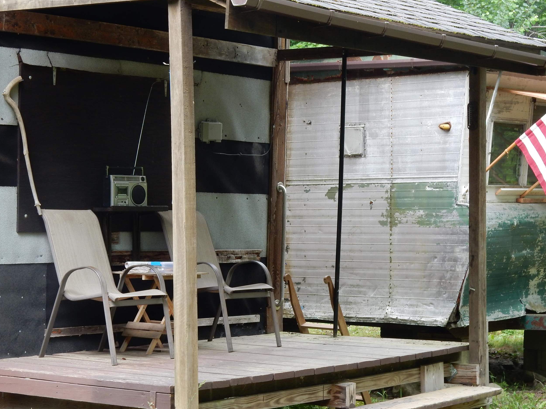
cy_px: 175
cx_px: 272
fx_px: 1372
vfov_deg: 17.0
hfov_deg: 22.5
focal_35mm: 87
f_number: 4.8
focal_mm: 12.6
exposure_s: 1/40
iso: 125
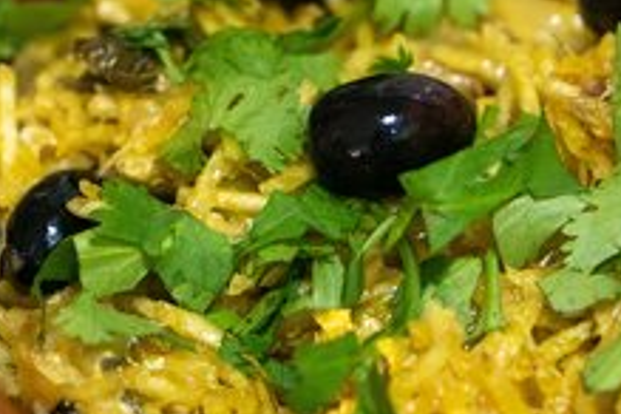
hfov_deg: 10.7
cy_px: 174
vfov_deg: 7.2
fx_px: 3312
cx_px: 544
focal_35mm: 192
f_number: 4
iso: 2000
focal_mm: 70
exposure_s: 1/100
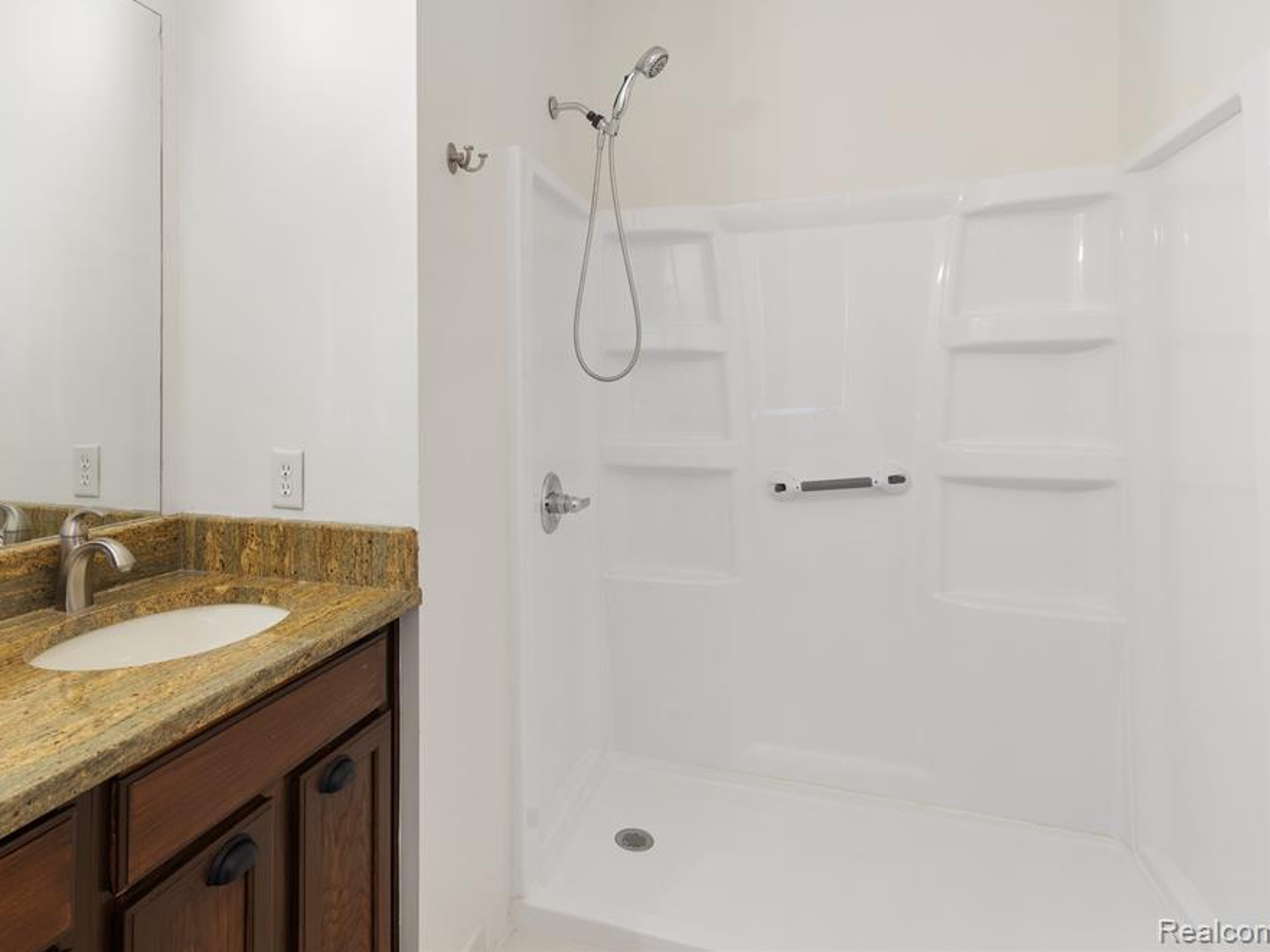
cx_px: 565
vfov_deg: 68.7
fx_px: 697
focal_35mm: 19
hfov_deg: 84.3
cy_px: 462
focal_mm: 17
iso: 400
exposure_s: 1/25
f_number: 9
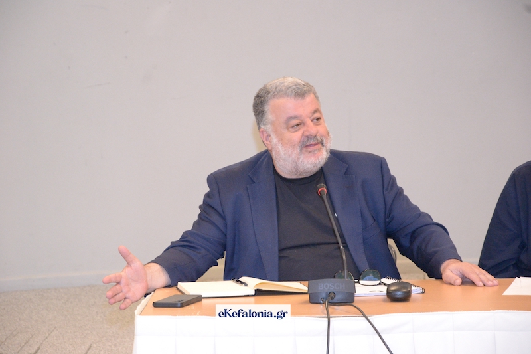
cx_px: 266
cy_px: 177
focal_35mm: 158
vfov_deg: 8.7
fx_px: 2322
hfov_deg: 13.0
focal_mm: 105
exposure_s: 1/80
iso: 3200
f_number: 5.6
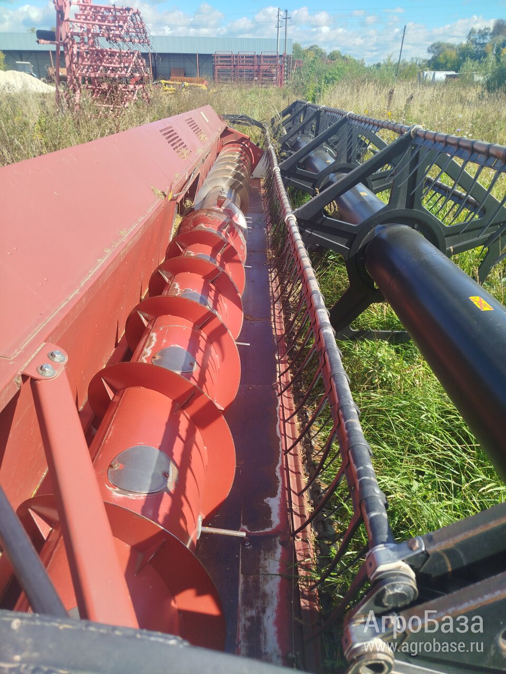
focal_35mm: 24
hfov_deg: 56.8
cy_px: 337
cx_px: 253
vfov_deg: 71.6
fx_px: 468
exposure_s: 1/682
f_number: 1.7
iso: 50
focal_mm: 5.31
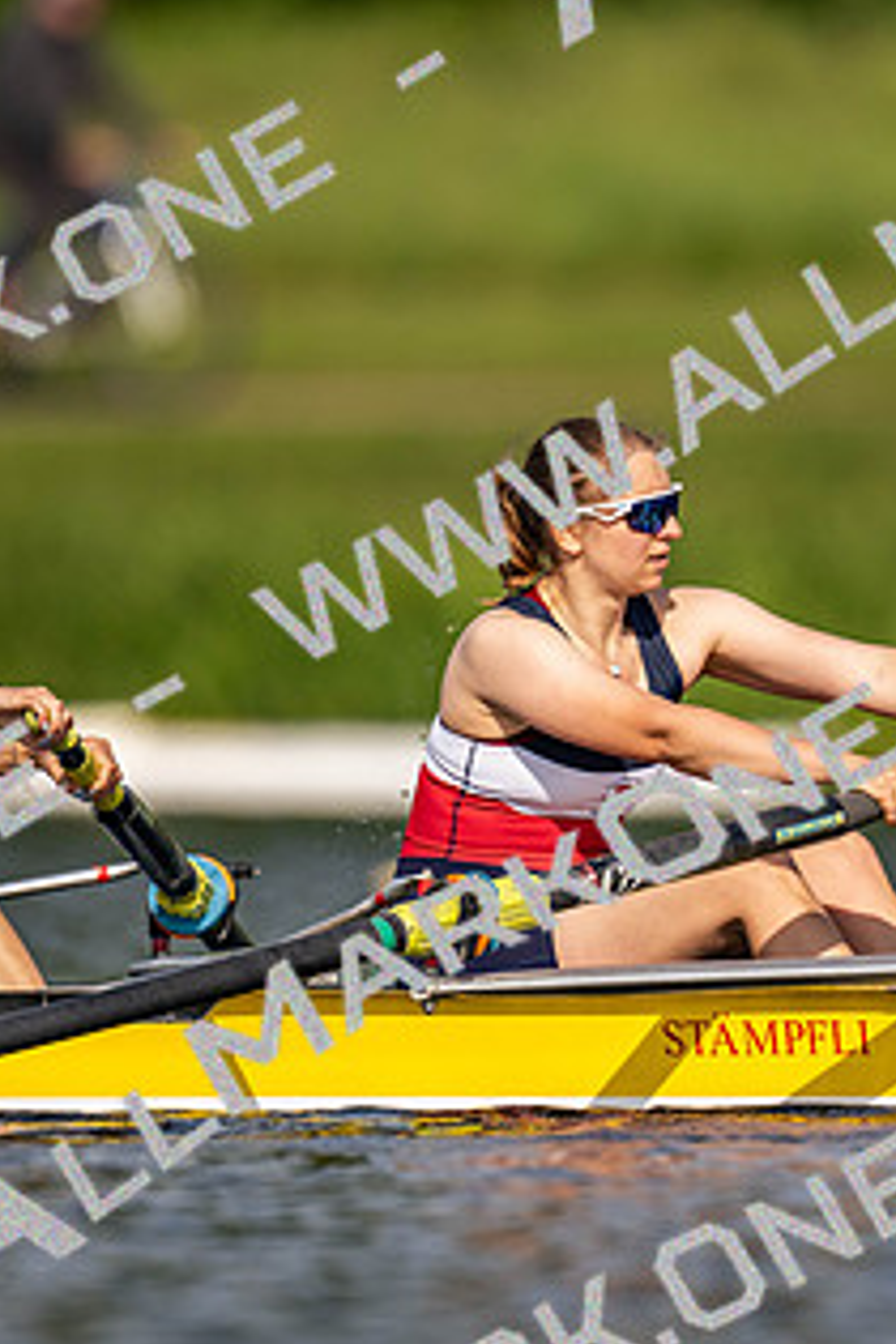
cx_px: 781
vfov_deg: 1.9
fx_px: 41250
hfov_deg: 1.2
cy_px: 672
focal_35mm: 1105
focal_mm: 600
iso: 200
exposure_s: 1/2500
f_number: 4
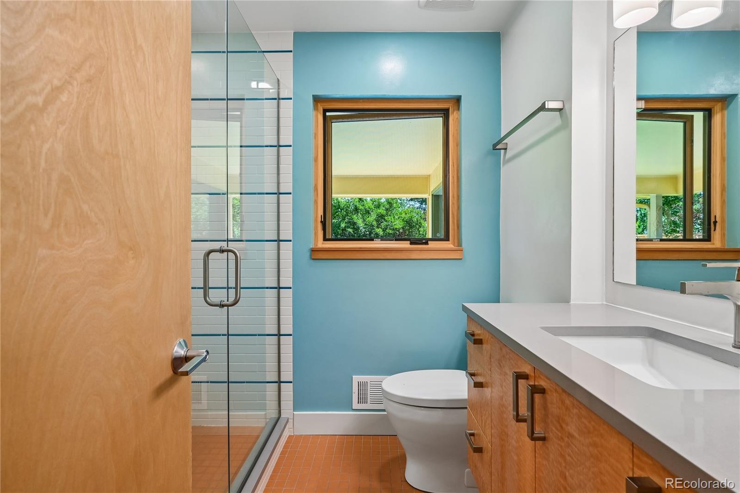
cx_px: 370
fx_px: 349
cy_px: 246
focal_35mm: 17
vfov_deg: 70.4
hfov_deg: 93.3
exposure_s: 1/40
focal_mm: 17
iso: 400
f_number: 10
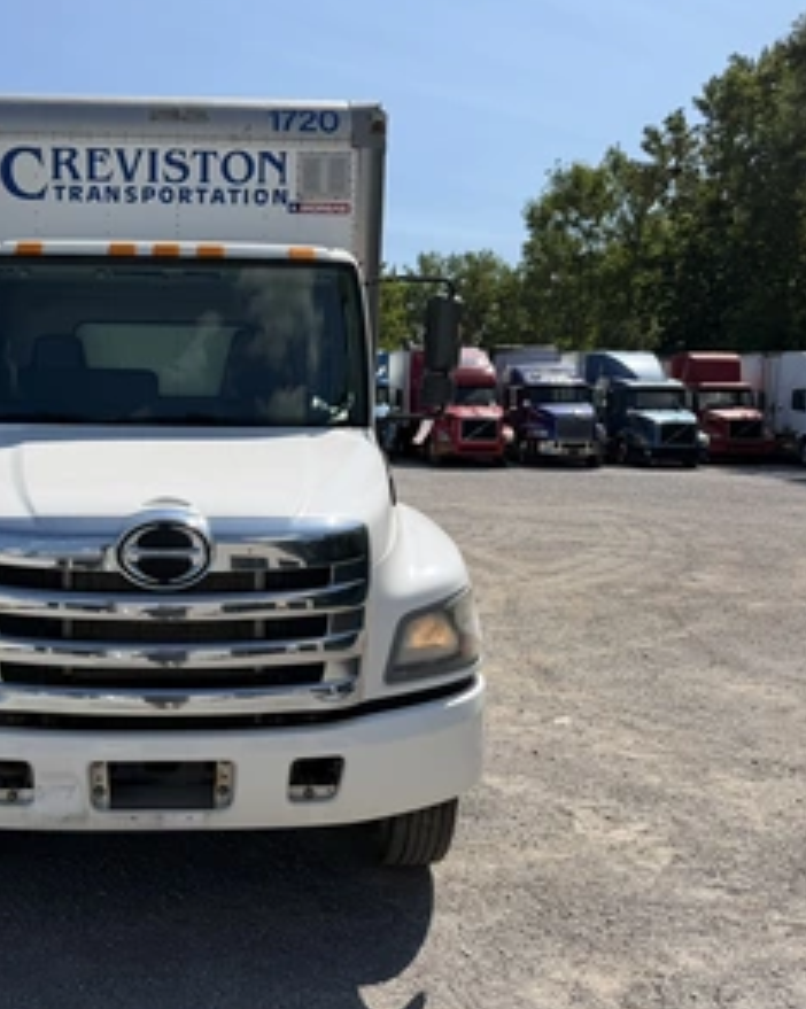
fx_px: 955
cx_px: 186
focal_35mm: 32
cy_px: 503
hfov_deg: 44.0
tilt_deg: -4.8
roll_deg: -2.2
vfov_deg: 55.7
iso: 80
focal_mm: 6.76
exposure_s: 1/5714
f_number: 1.78
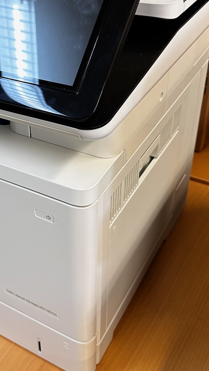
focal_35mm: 45
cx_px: 33
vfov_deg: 45.1
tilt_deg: -33.8
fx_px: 444
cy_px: 141
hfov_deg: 25.9
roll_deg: +4.3
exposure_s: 1/50
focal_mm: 6.86
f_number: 1.78
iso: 125
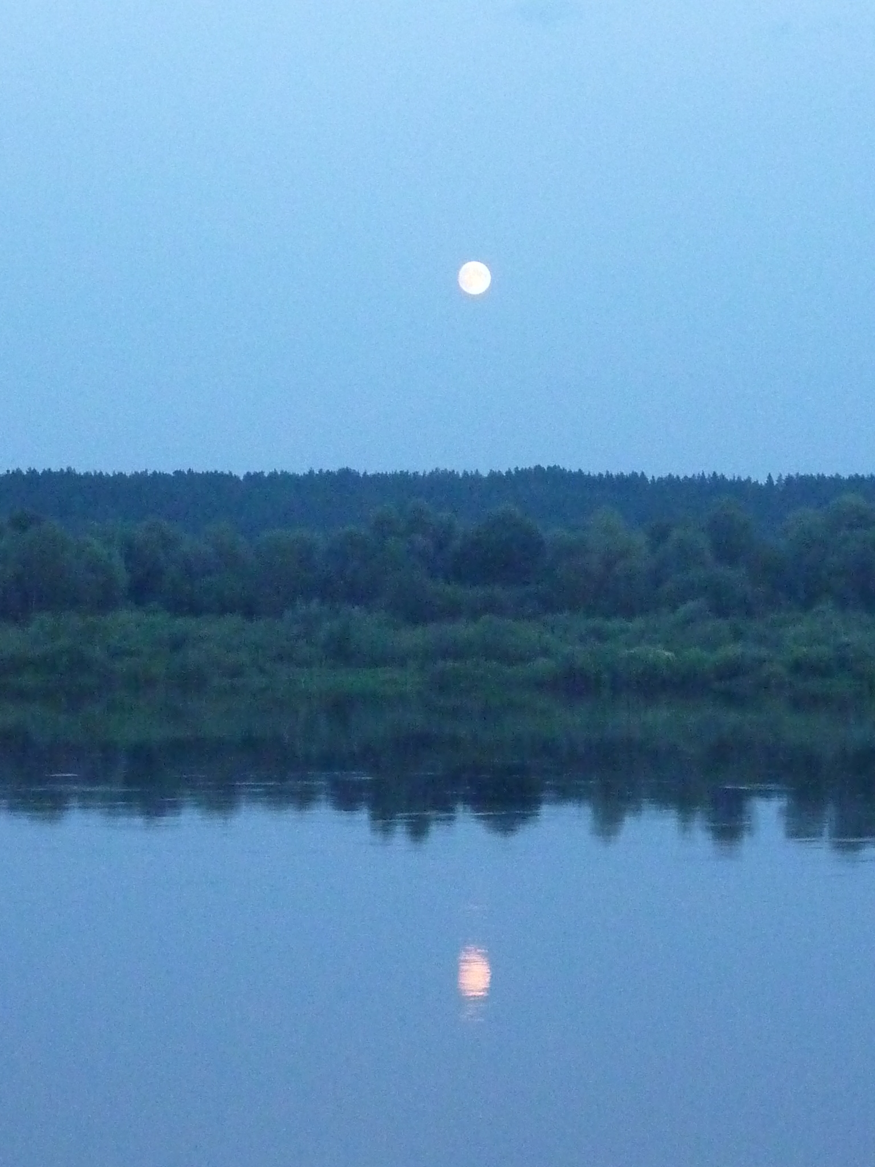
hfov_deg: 14.0
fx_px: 3573
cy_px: 584
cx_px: 438
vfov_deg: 18.5
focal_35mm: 106
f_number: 3.9
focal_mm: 9.7
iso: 1000
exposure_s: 1/30
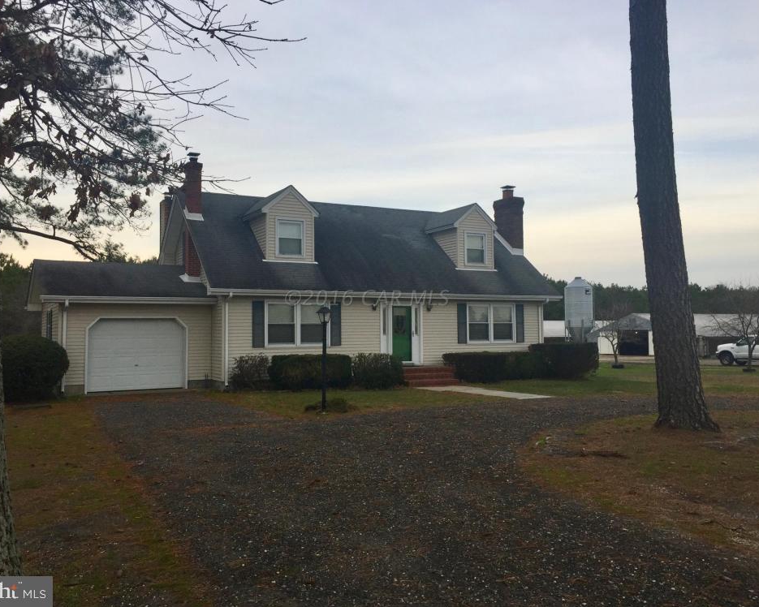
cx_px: 367
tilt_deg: +1.8
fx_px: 696
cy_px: 298
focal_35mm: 31
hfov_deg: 57.2
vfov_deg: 47.1
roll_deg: -0.4
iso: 32
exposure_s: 1/706
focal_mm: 4.15
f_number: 2.2
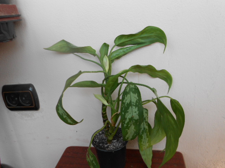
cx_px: 112
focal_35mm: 29
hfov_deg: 61.7
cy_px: 84
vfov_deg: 48.2
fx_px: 188
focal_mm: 5.3
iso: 80
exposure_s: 1/80
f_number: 3.4
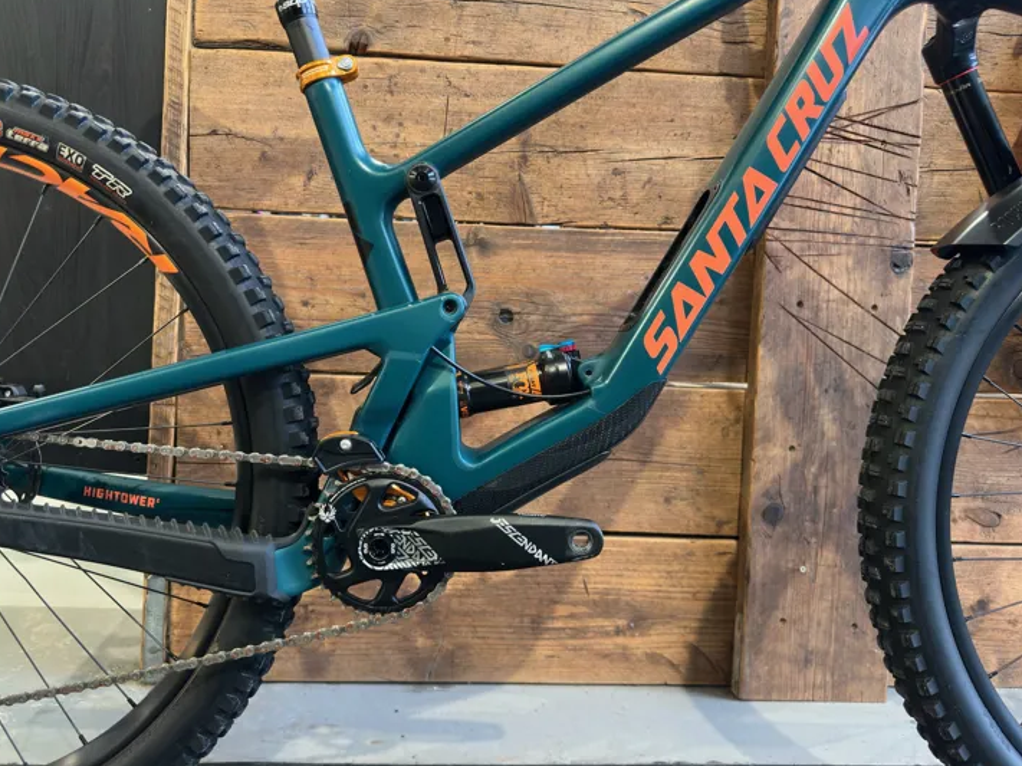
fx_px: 797
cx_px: 484
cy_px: 354
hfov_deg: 65.3
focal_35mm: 27
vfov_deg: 51.3
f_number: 1.78
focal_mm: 6.86
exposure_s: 1/33
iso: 320
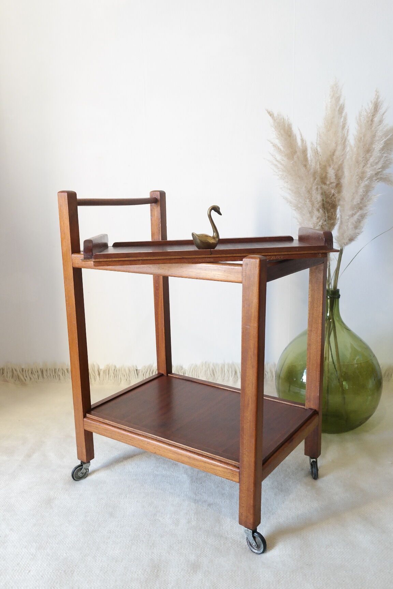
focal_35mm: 30
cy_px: 294
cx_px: 196
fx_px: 491
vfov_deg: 61.9
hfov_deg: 43.6
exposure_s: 1/25
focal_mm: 20
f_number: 5.6
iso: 800
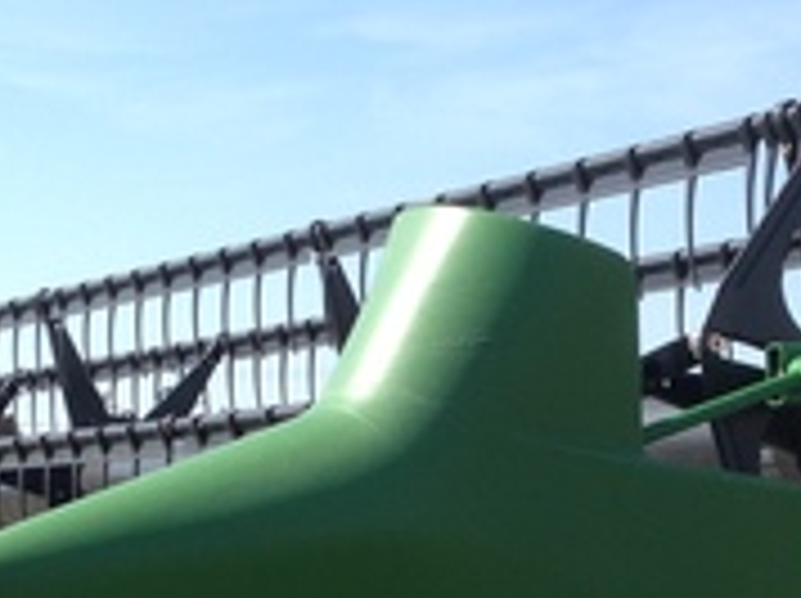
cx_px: 482
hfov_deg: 18.4
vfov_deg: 13.6
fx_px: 2473
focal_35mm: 107
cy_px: 629
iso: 64
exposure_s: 1/1004
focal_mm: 4.28
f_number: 2.4
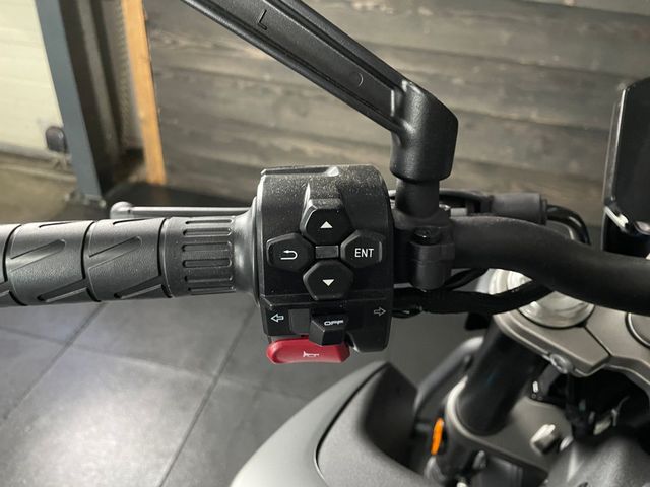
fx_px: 488
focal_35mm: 26
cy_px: 244
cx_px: 325
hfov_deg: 67.3
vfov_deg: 53.1
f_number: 1.6
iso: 640
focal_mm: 4.2
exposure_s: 1/25
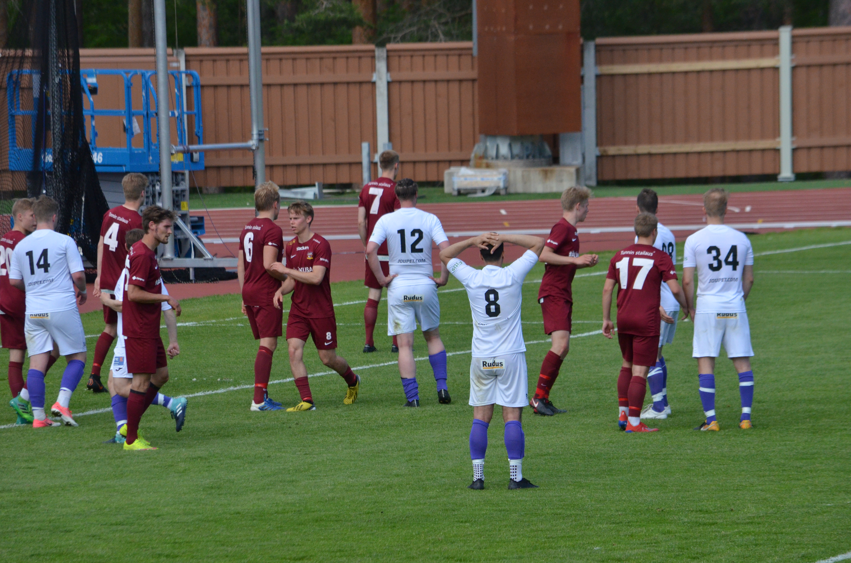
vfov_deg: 4.1
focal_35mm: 330
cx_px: 426
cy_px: 282
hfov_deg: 6.3
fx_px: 7785
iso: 1250
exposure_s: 1/4000
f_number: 8
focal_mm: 220
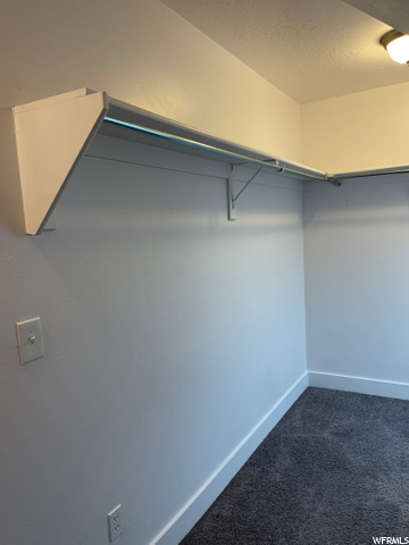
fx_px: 410
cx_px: 204
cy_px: 272
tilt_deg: -5.4
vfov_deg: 67.3
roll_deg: +3.2
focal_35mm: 26
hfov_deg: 53.1
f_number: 1.6
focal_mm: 5.1
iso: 125
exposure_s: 1/120
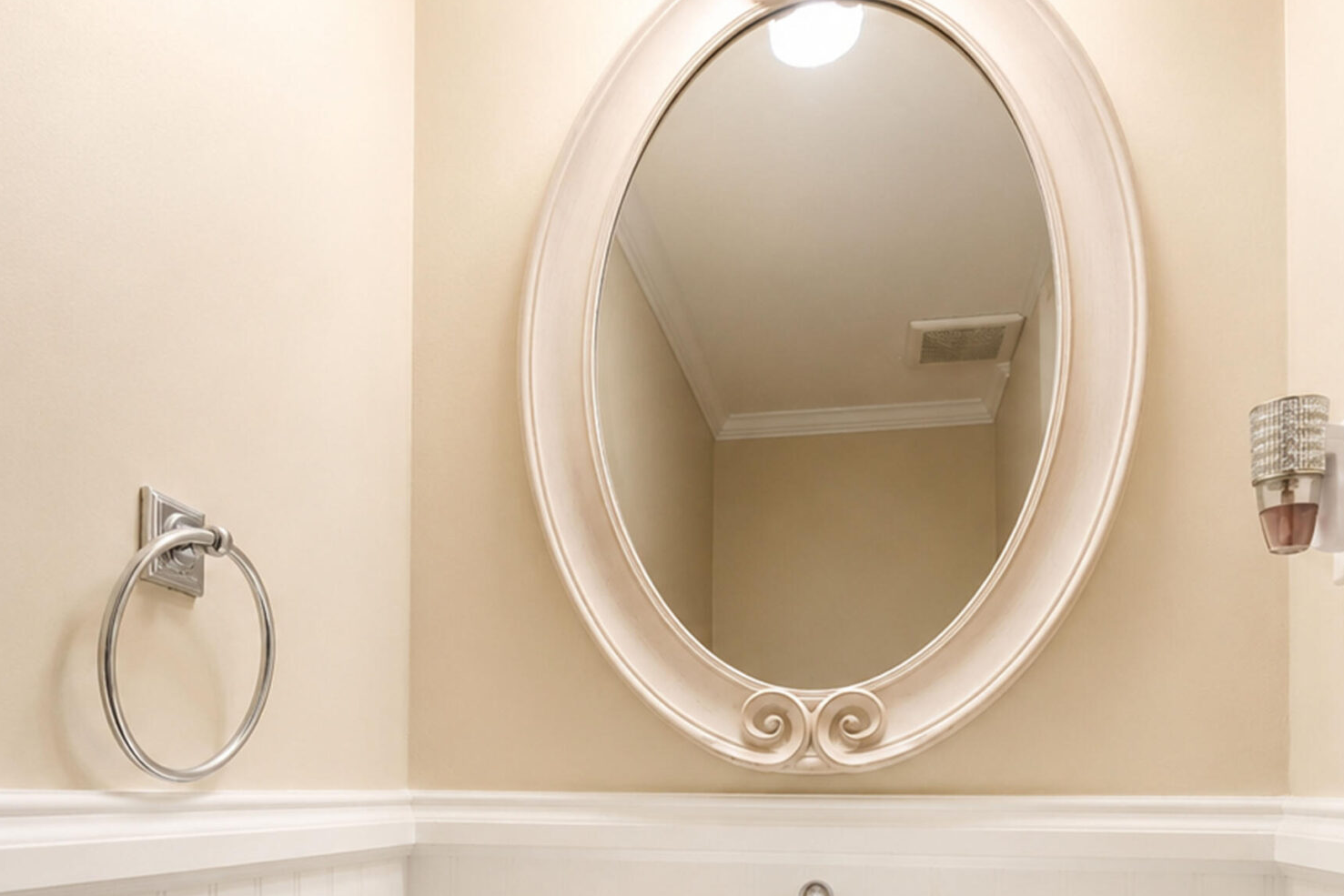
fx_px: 971
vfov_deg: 46.0
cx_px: 520
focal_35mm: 26
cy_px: 764
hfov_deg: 68.5
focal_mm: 10
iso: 2000
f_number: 5
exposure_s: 1/100
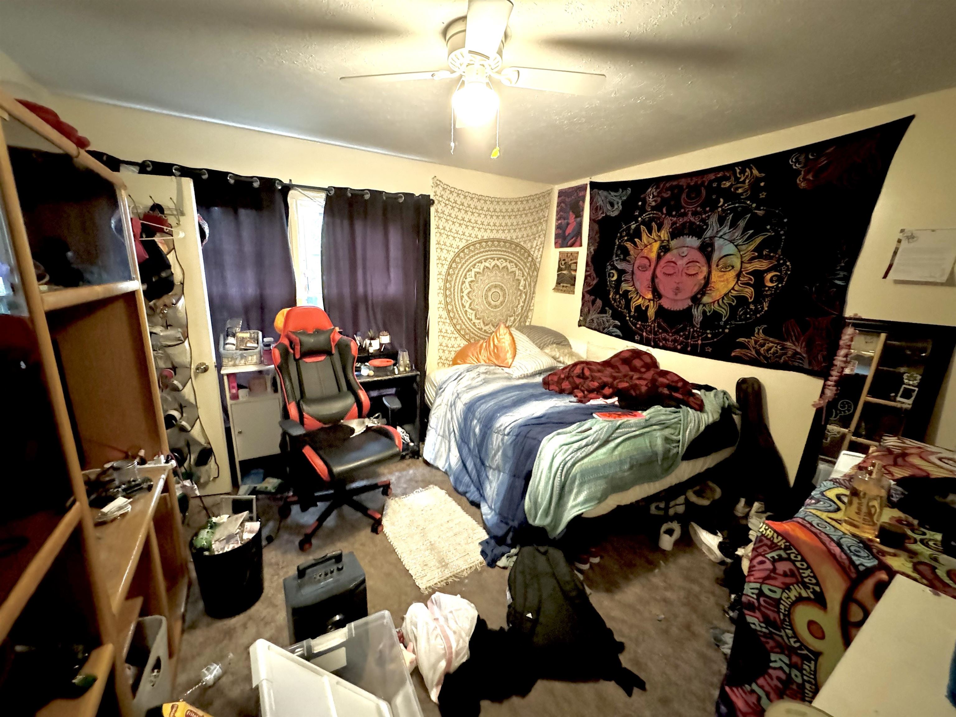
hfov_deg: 102.1
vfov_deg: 85.7
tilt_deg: -12.7
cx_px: 478
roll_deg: -1.6
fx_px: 387
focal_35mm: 14
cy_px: 358
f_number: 2.2
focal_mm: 2.22
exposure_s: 1/30
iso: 1600
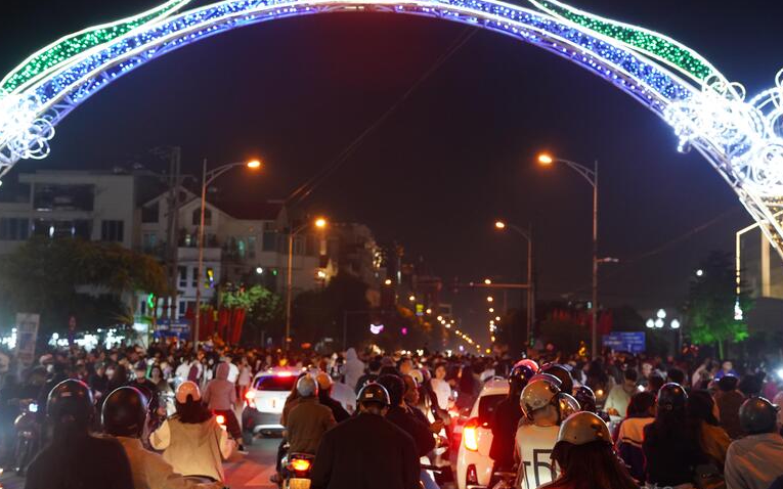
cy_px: 270
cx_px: 396
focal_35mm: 50
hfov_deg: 40.3
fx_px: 1066
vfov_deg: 25.8
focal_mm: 46.9
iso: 5000
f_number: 4.5
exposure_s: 1/60
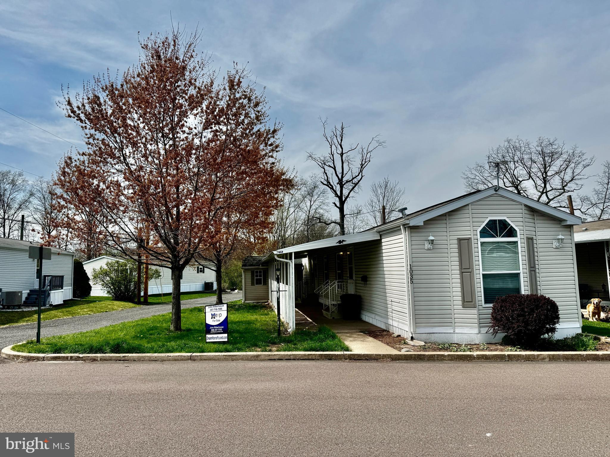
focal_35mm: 24
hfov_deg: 71.6
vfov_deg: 56.8
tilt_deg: +4.7
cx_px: 305
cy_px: 228
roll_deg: +1.5
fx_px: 423
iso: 80
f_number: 1.78
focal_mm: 6.76
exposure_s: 1/7937
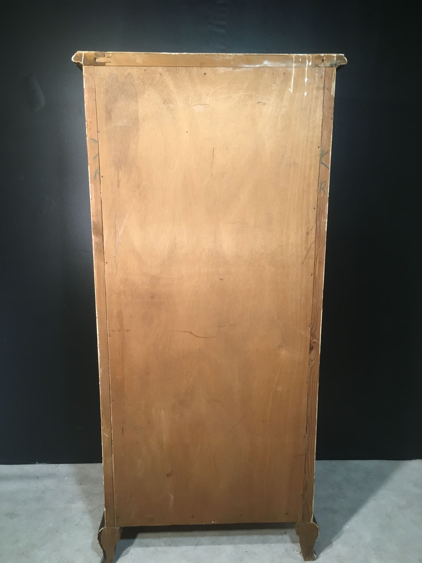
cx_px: 211
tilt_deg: -15.6
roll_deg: -1.8
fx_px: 471
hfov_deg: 48.2
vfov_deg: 61.7
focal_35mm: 29
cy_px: 282
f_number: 2.2
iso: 125
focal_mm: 4.15
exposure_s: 1/33
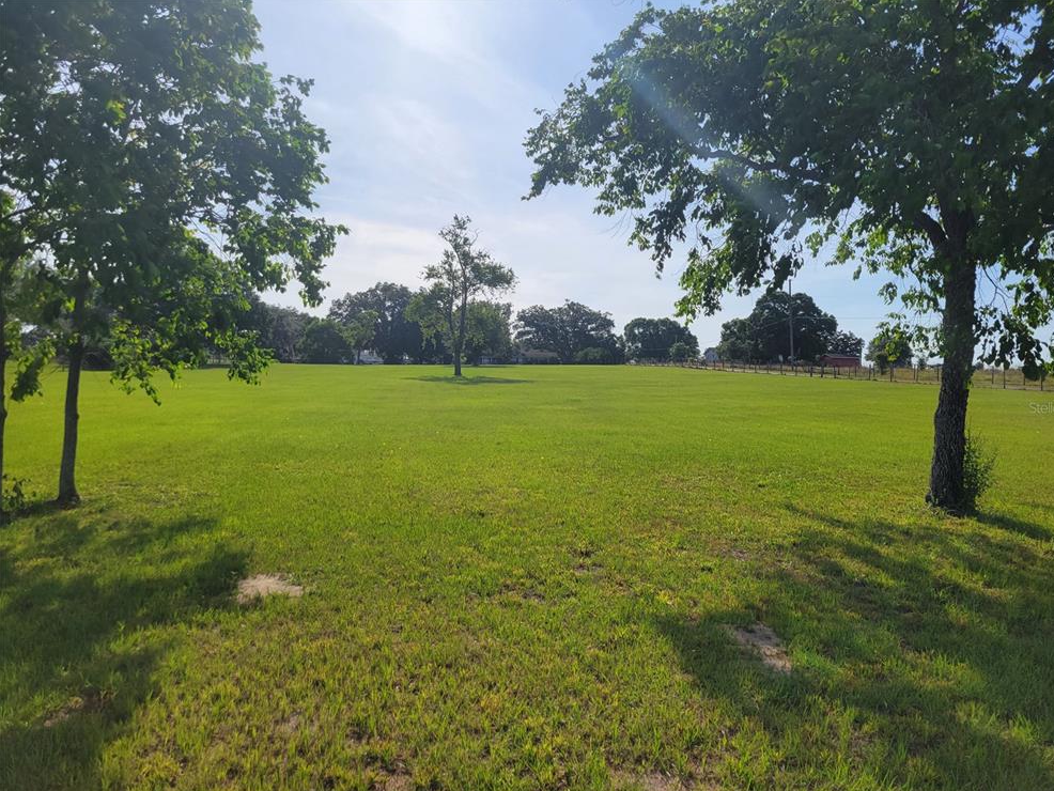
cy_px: 407
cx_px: 546
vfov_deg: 51.4
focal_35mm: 27
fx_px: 822
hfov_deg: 65.3
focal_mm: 5.4
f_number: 1.8
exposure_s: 1/5504
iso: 40
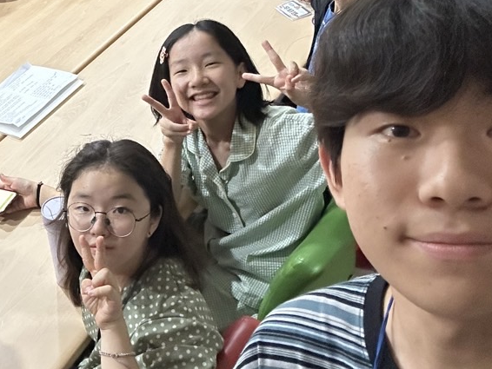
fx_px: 739
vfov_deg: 27.5
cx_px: 54
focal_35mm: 52
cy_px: 78
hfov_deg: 34.8
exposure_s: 1/40
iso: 400
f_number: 1.9
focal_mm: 2.69
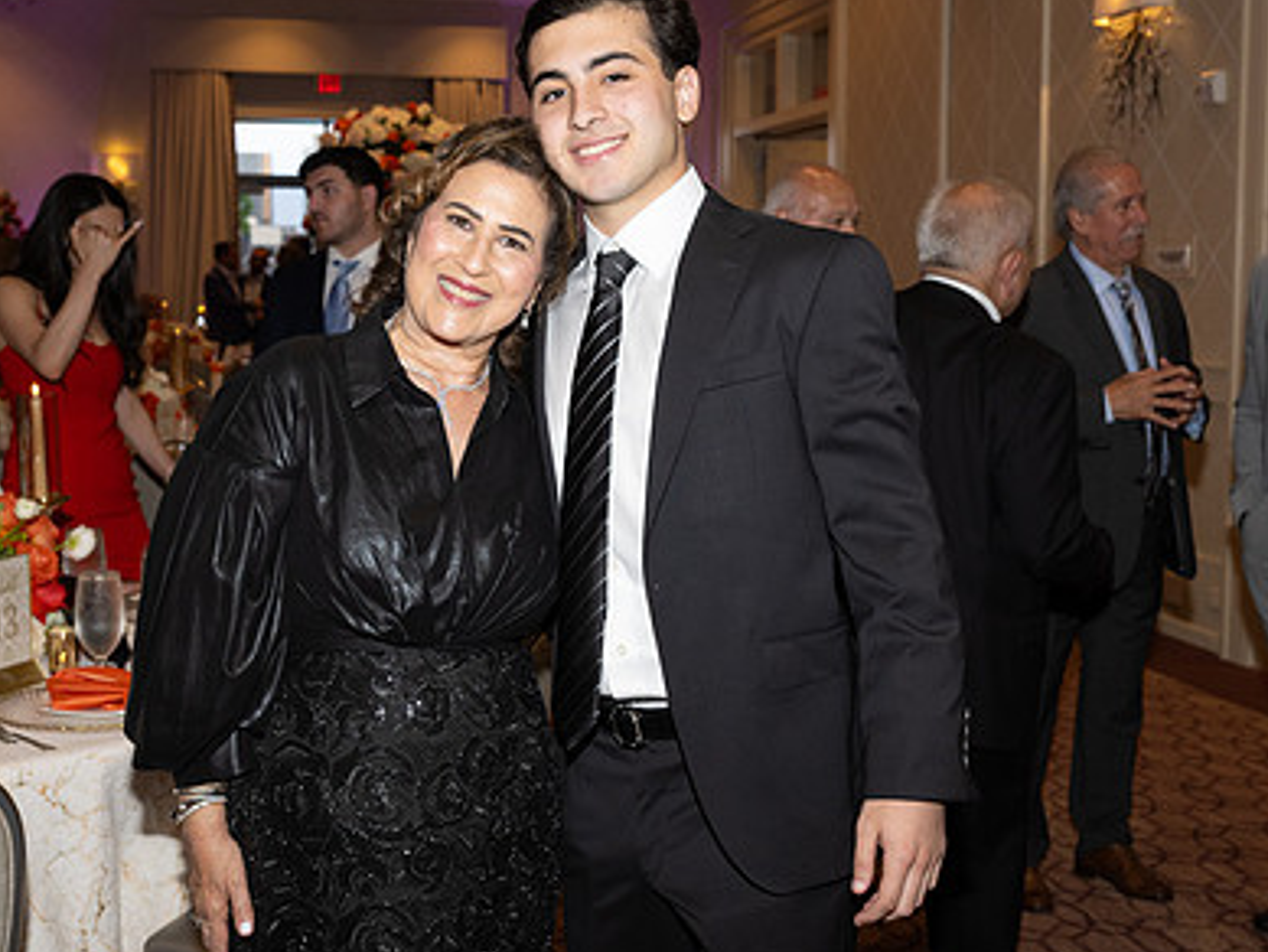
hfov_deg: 39.6
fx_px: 1759
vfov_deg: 30.3
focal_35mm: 48
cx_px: 626
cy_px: 455
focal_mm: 33.5
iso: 800
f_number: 5.6
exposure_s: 1/100
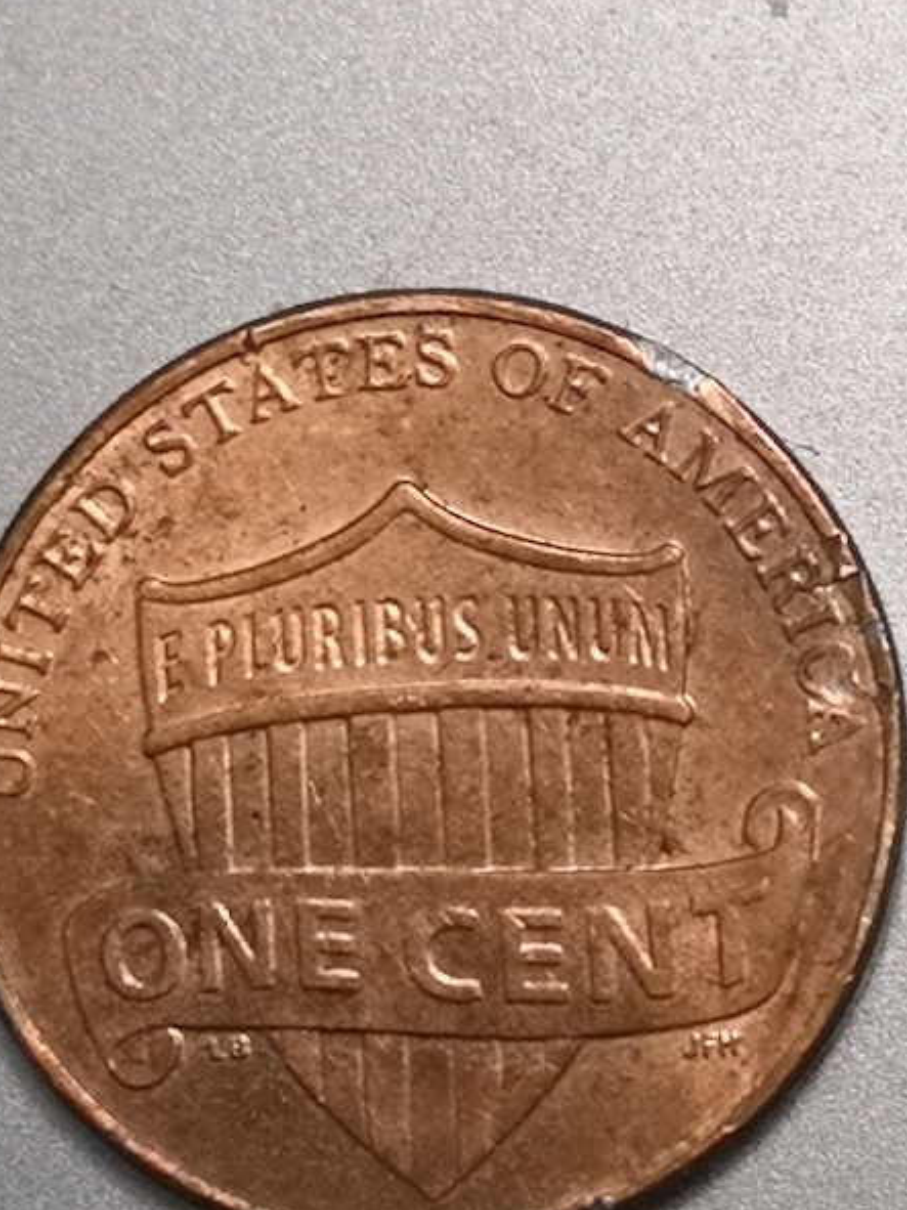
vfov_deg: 11.0
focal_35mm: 179
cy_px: 717
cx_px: 454
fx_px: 6256
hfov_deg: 8.3
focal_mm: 5.58
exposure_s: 1/50
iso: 160
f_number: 1.8
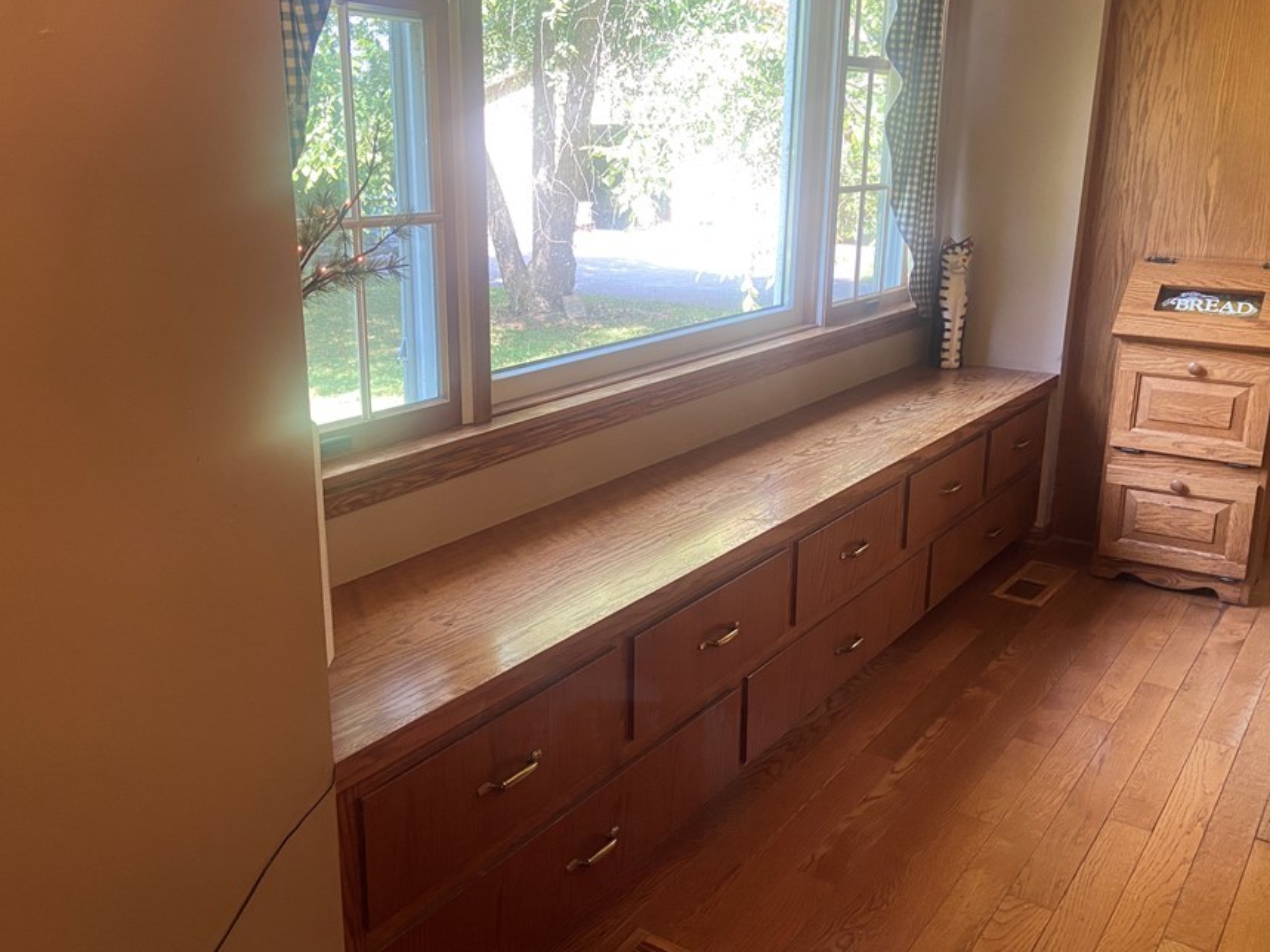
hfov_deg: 58.3
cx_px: 609
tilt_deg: -16.9
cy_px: 457
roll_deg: +0.9
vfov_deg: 45.4
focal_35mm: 31
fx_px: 1137
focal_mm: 4.25
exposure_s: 1/60
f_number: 1.8
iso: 80
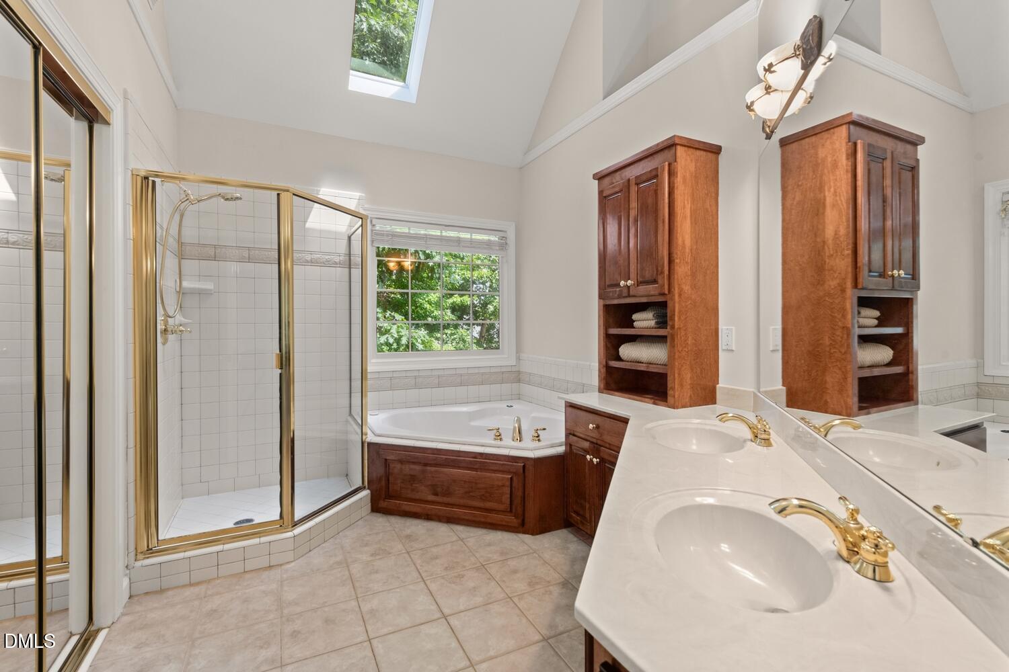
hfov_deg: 93.3
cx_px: 504
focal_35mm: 17
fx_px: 476
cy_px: 336
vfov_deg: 70.4
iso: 800
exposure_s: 1/15
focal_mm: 17
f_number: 8
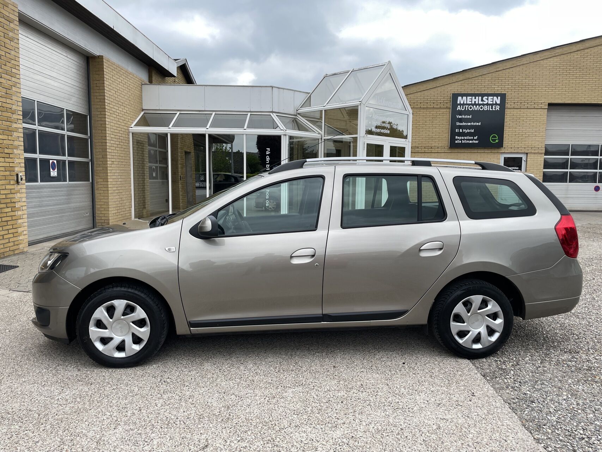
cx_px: 301
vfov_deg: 53.1
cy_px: 226
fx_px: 452
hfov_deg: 67.3
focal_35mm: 26
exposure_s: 1/2506
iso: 32
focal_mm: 4.2
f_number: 1.6
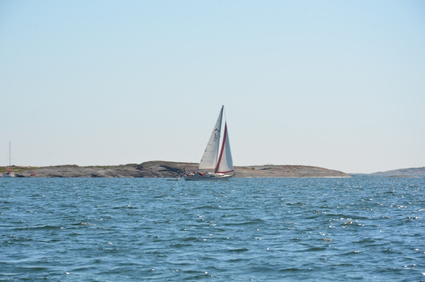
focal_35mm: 158
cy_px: 141
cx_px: 212
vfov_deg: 8.7
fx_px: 1856
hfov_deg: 13.1
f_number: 9
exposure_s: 1/320
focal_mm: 105
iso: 100
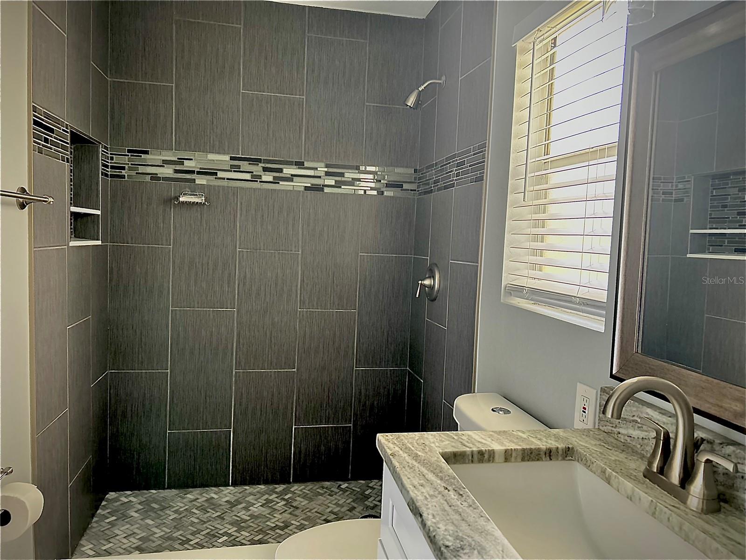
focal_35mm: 26
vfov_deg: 53.1
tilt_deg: -3.8
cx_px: 373
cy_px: 280
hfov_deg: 67.3
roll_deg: -2.1
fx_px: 560
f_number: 1.5
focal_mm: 5.7
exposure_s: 1/60
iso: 500
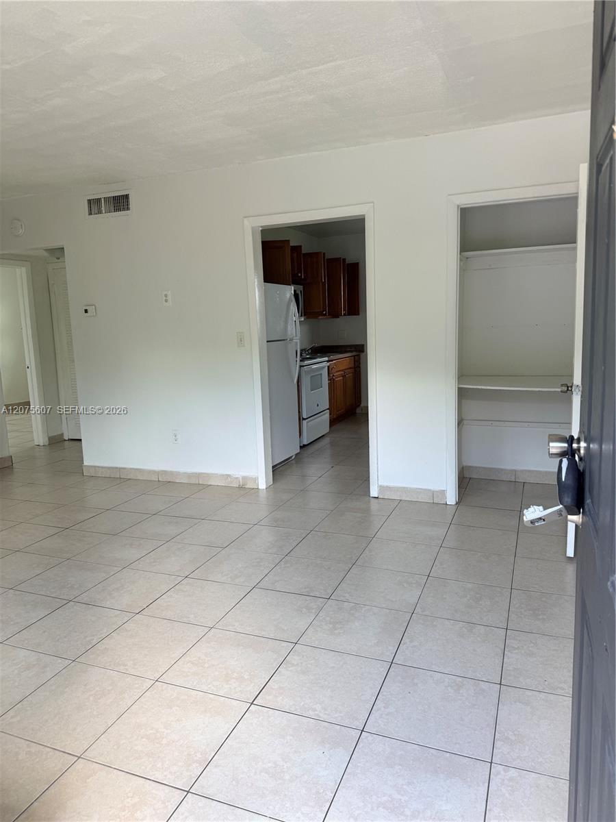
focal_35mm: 24
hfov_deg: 56.8
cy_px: 411
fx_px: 569
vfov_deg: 71.6
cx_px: 308
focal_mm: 6.76
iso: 64
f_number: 1.78
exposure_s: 1/121
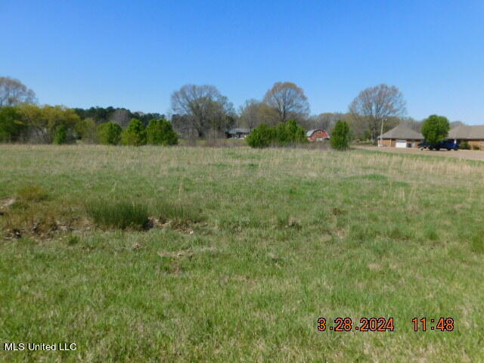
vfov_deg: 58.9
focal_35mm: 23
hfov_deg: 73.9
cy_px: 182
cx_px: 242
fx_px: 322
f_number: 6
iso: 125
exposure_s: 1/500
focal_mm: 4
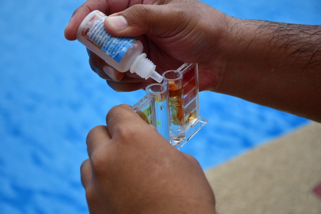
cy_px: 107
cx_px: 160
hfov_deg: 24.2
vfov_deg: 16.3
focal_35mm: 84
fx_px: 749
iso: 400
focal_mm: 56
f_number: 5.6
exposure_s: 1/2500
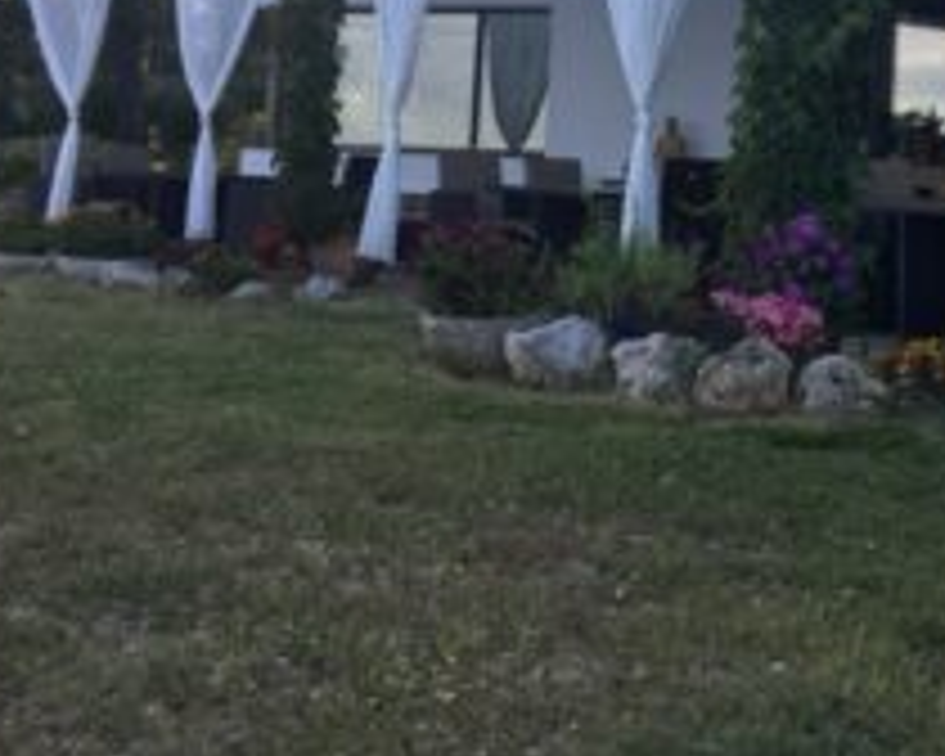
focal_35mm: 54
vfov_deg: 27.3
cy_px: 108
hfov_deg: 33.7
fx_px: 1510
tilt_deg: +3.5
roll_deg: -2.7
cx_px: 760
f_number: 2.2
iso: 25
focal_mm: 4.15
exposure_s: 1/262
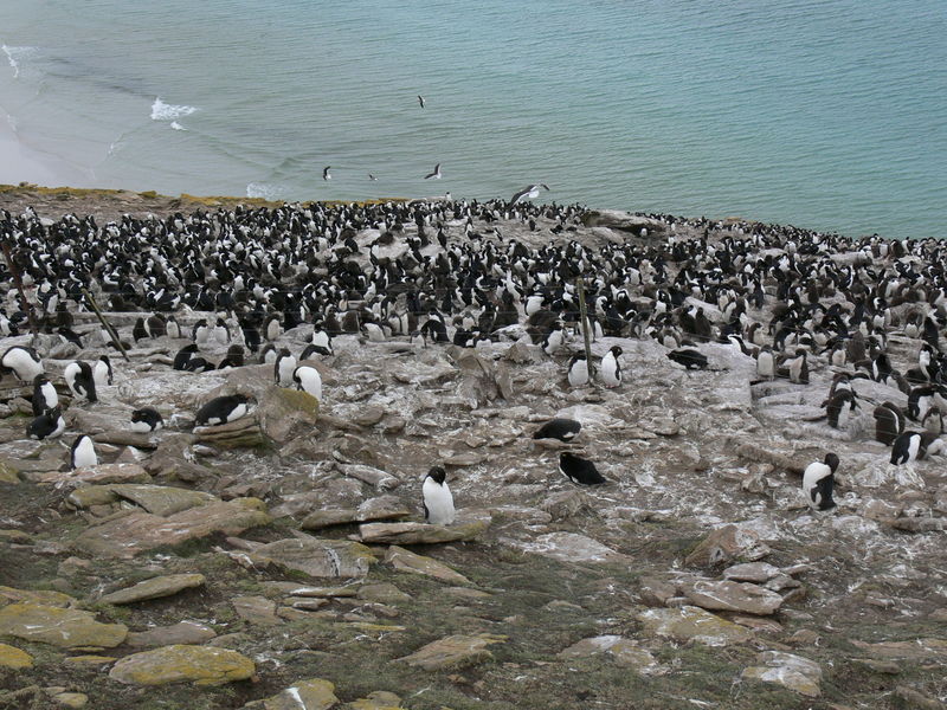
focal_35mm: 63
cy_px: 355
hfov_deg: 30.7
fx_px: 1724
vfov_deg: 23.3
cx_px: 474
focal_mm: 11.7
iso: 80
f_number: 5.6
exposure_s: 1/125
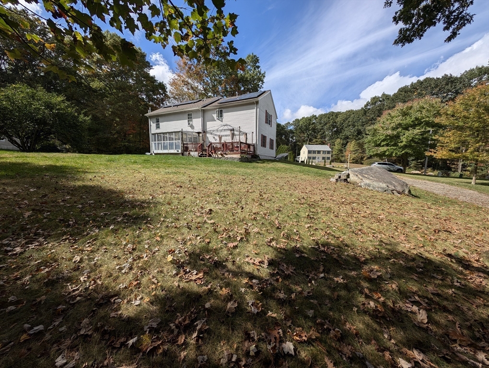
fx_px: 170
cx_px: 244
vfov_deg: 94.6
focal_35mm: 12
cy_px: 184
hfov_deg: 110.5
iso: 38
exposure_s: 1/2242
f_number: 1.95
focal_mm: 2.23
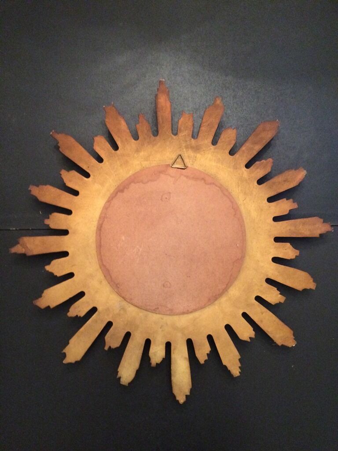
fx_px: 378
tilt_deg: -85.4
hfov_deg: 48.2
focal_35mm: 29
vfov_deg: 61.7
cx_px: 169
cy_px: 226
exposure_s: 1/17
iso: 500
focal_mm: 4.15
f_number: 2.2
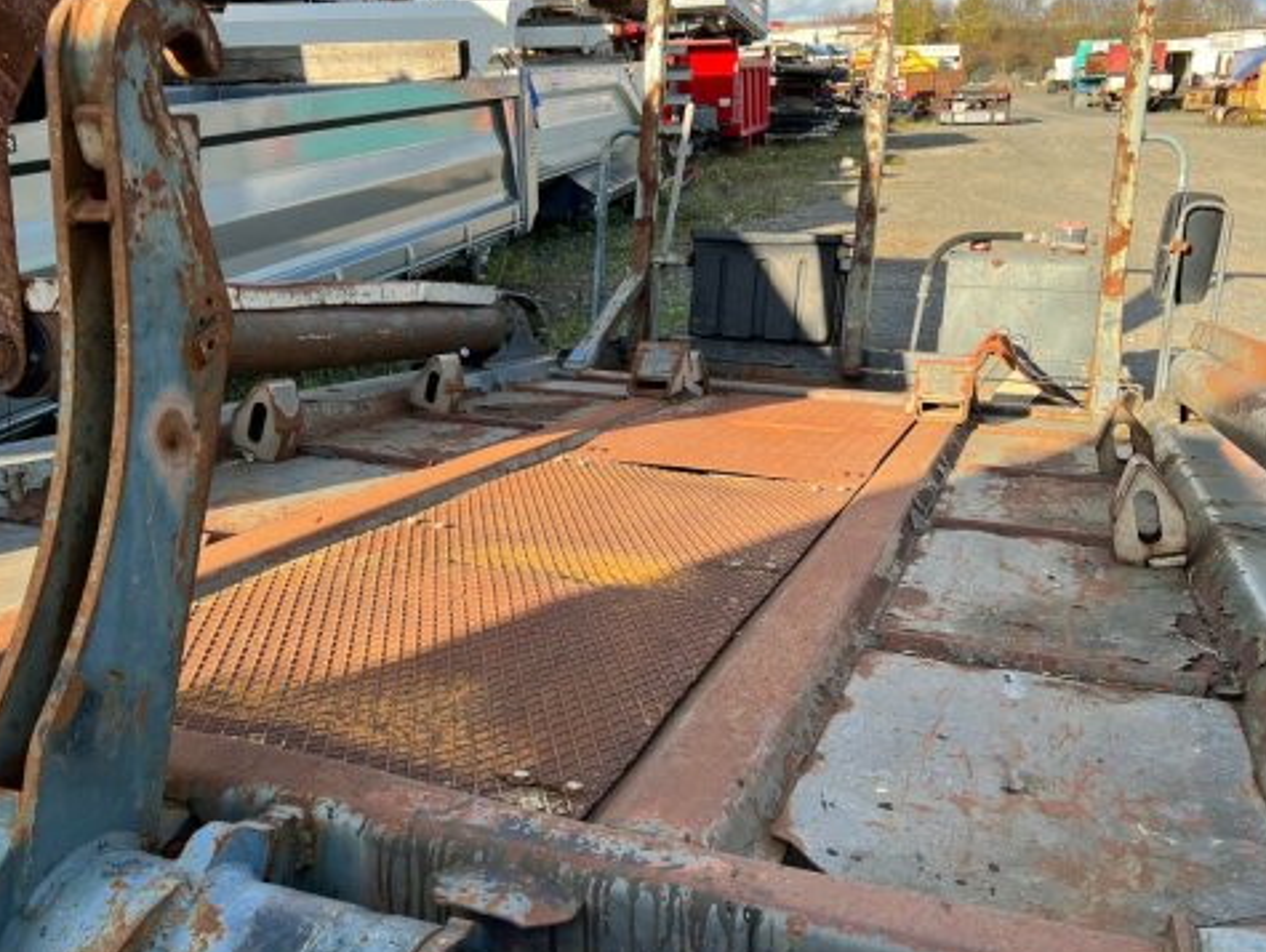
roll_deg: +0.7
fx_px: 1281
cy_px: 477
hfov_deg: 52.4
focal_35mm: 35
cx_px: 530
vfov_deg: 40.7
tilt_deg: -18.1
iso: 50
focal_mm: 5.7
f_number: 1.5
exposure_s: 1/909
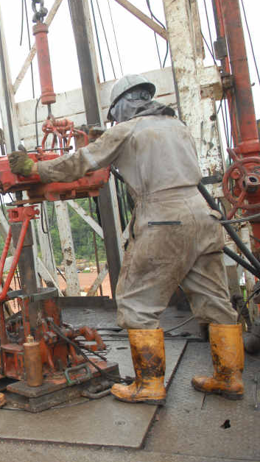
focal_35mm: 42
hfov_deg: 25.8
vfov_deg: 48.5
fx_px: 513
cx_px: -43
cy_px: 225
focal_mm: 17
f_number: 3.2
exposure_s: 1/250
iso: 100
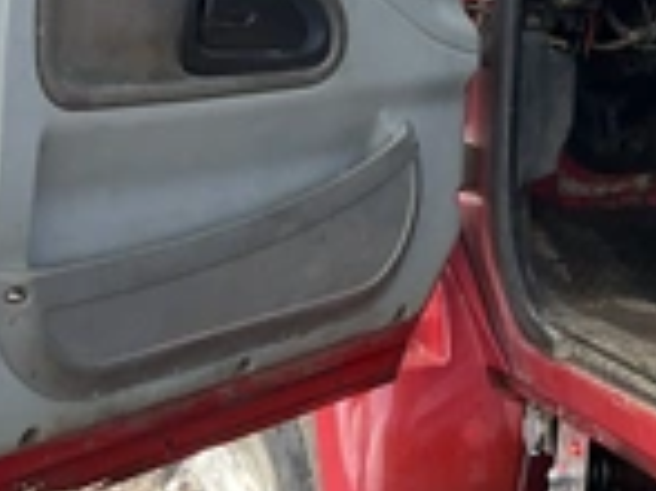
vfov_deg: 17.5
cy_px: -143
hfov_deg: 24.2
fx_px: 1496
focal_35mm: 79
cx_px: 558
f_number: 1.8
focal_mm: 3
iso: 25
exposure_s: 1/172
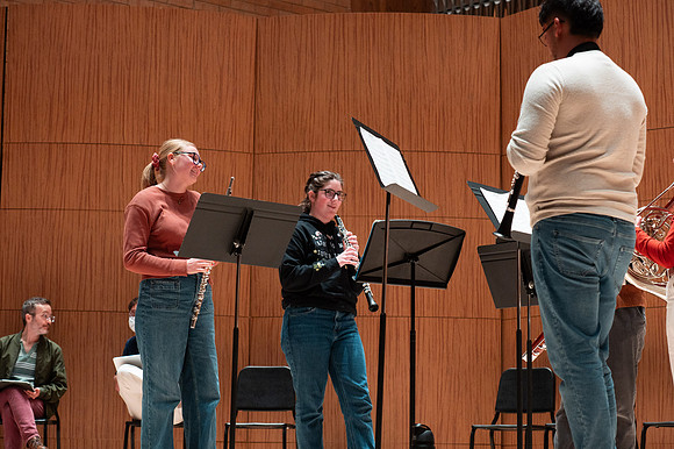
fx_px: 1566
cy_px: 225
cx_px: 328
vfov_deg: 16.3
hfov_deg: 24.3
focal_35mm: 84
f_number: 4
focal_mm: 80
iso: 1250
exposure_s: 1/160
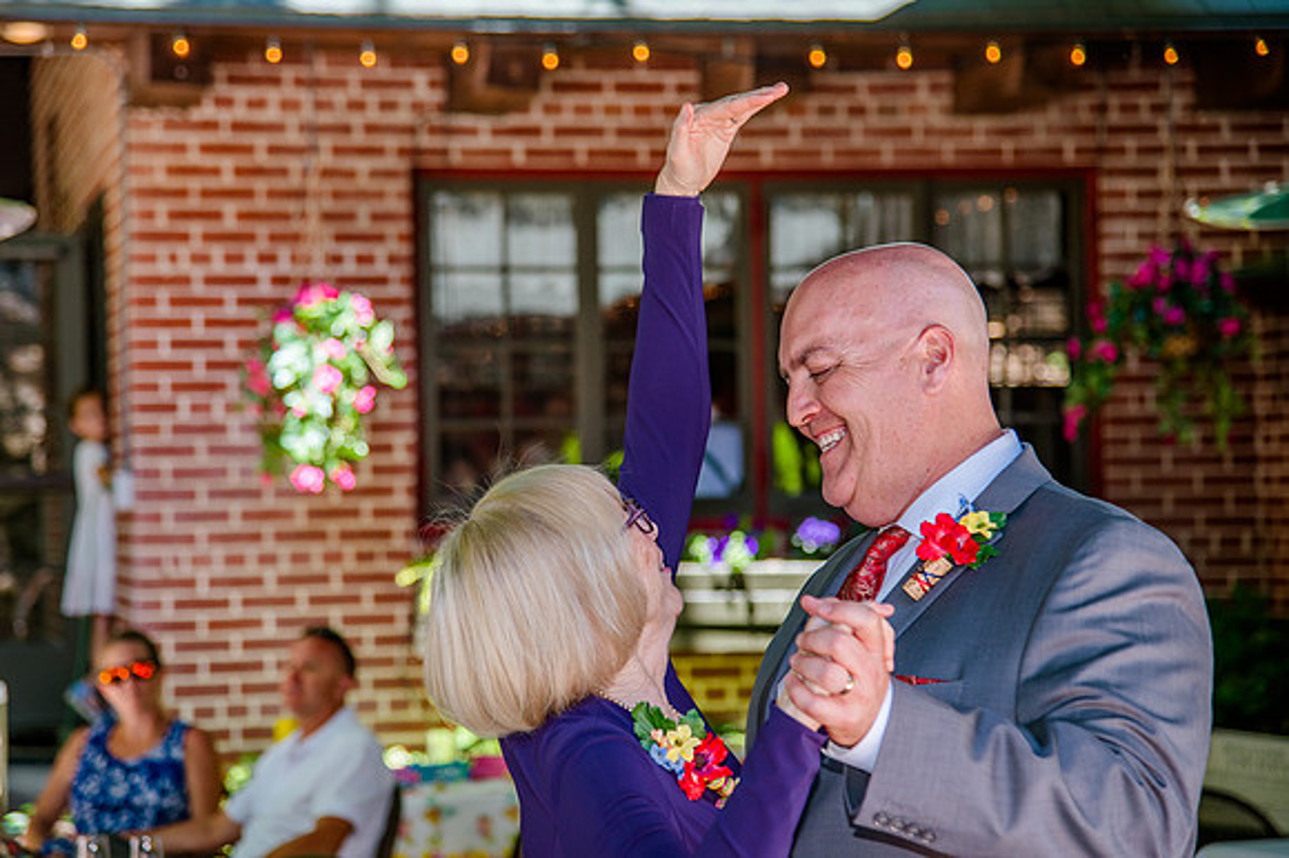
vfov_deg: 13.3
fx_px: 3688
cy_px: 429
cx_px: 610
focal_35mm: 103
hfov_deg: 19.8
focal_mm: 95
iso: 320
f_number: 4.5
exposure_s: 1/320
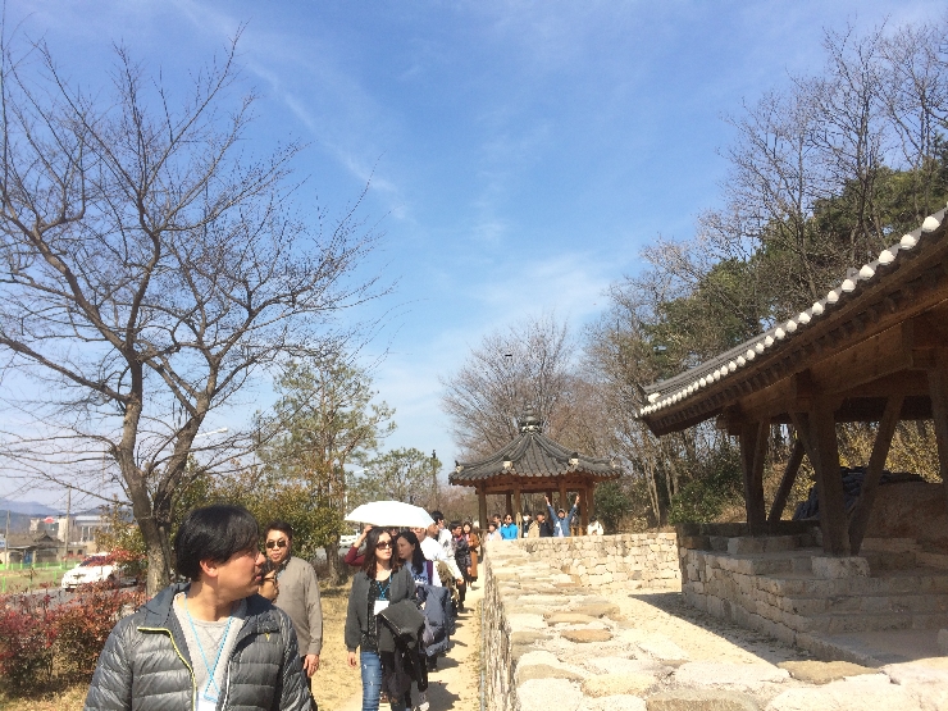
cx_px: 474
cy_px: 356
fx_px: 794
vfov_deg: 48.2
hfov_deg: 61.7
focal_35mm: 29
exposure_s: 1/1953
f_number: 2.2
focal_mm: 4.15
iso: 32
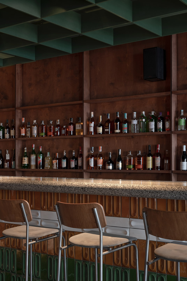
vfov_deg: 38.9
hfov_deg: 26.4
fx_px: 398
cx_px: 94
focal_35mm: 51
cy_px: 140
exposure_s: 1/2
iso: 250
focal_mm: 51
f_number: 13
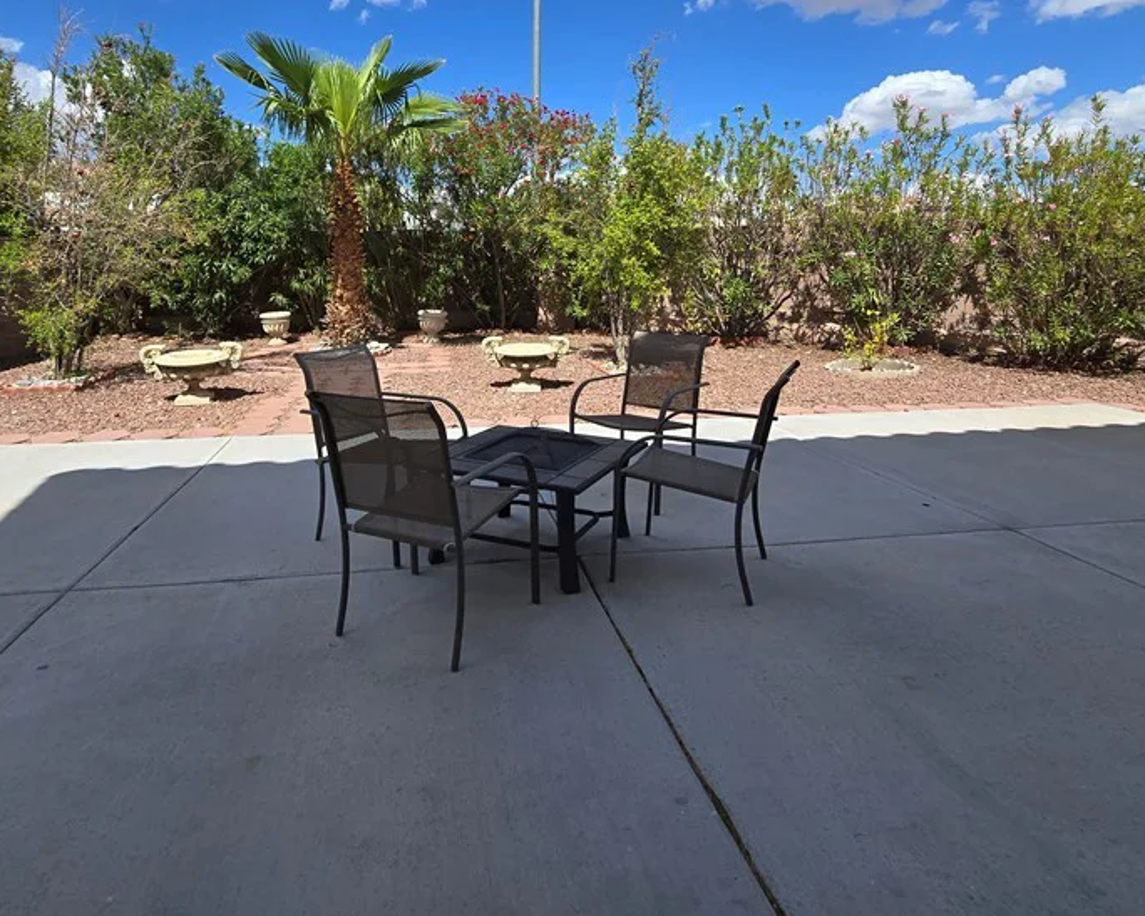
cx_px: 494
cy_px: 295
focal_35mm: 19
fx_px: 644
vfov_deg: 68.6
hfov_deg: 82.8
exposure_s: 1/2767
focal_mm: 2.2
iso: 50
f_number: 2.2
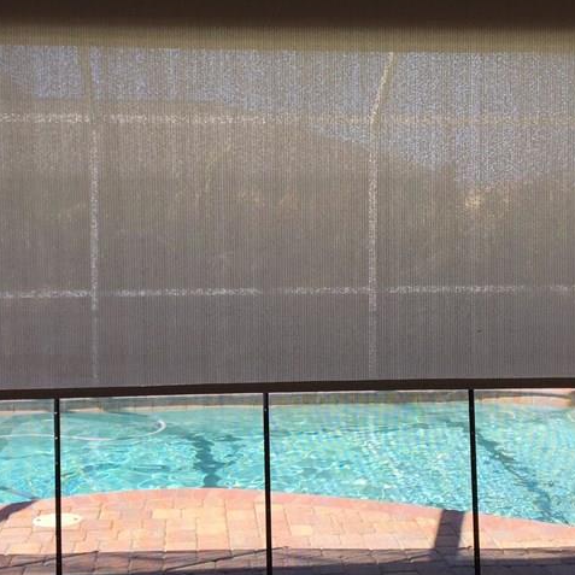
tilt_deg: -1.8
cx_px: 301
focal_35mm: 55
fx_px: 1034
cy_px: 239
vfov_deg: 31.0
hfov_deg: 31.1
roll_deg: +0.0
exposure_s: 1/368
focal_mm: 4.15
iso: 25
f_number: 2.2
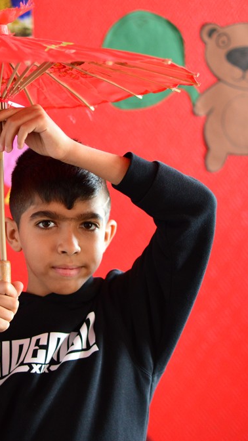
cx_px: 49
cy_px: 222
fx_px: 980
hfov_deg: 14.3
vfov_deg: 25.4
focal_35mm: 84
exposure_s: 1/80
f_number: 1.8
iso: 800
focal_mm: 35
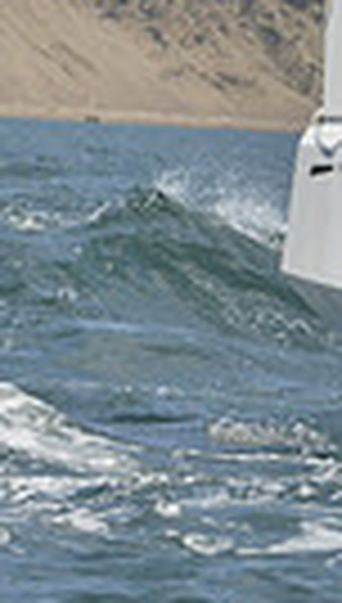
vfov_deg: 2.4
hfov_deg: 1.3
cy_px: 16
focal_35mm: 905
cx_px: -927
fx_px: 14499
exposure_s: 1/800
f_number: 9
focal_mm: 200
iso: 280
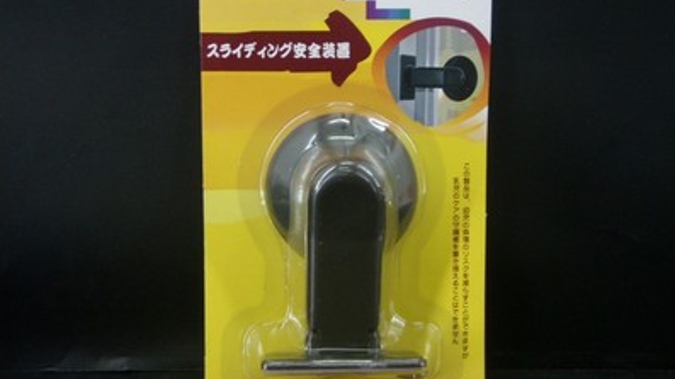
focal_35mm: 56
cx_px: 337
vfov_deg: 21.4
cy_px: 178
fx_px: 1002
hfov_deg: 37.2
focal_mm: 9.13
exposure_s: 1/20
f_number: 4
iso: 200
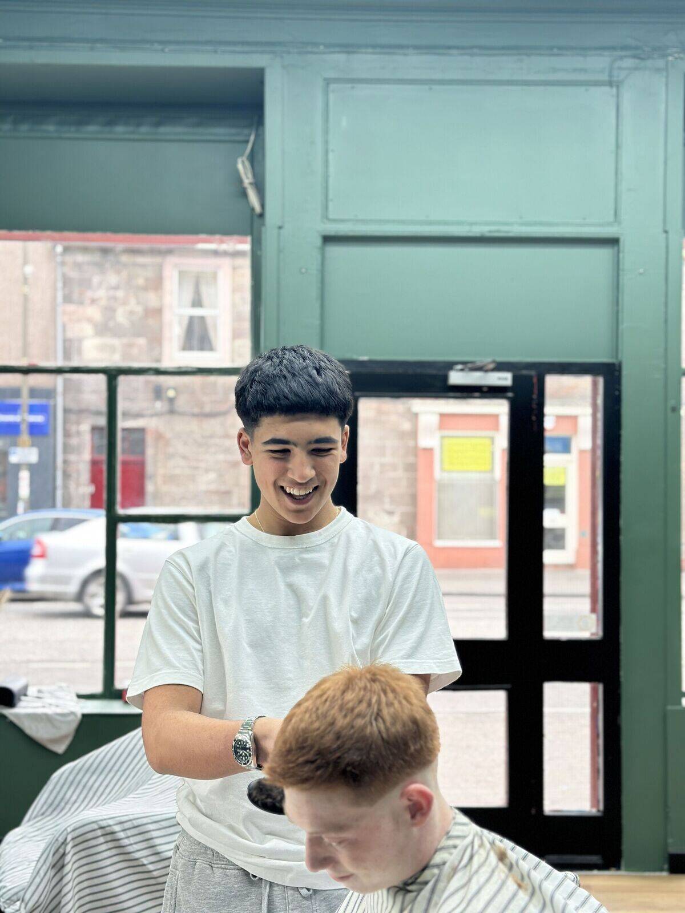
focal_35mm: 48
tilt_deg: +0.8
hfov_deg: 30.3
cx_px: 342
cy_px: 456
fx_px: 1266
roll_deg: -1.1
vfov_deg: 39.7
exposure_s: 1/100
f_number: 1.78
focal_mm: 6.86
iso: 80
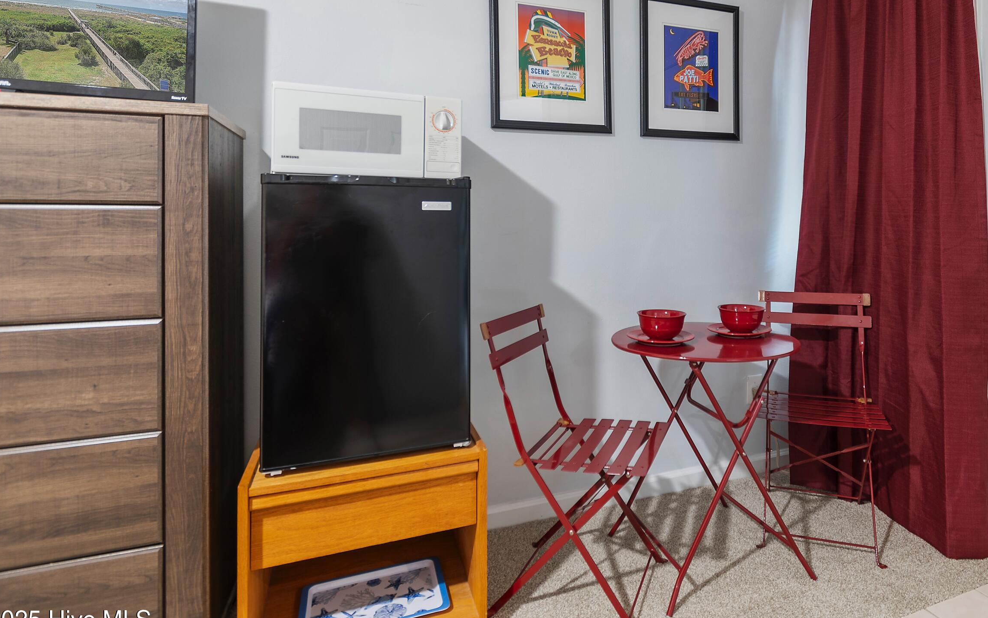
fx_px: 539
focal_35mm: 20
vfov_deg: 58.8
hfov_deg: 83.5
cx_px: 614
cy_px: 228
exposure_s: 2
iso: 100
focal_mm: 10
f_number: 4.5
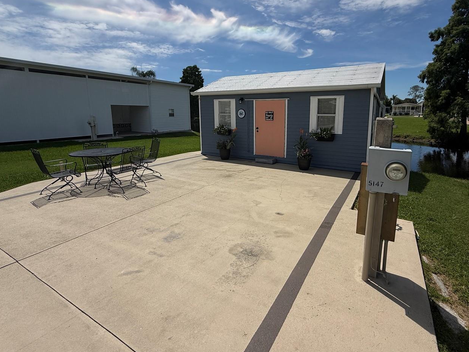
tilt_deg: -9.3
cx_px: 257
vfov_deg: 71.3
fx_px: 244
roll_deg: +0.0
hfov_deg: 87.5
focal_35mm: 18
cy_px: 152
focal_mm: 2.22
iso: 50
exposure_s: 1/6173
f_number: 2.2
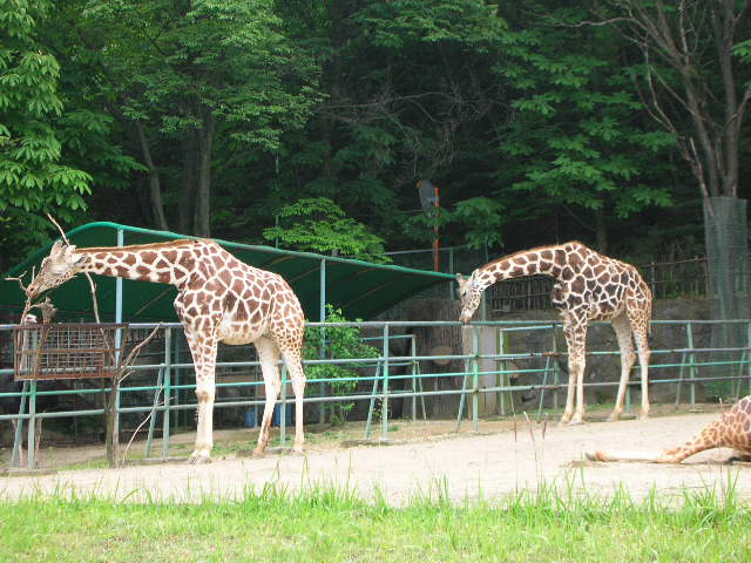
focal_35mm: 82
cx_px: 376
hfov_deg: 23.8
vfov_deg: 18.0
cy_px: 282
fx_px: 1779
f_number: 4.2
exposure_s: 1/56.8
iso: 50
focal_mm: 13.7
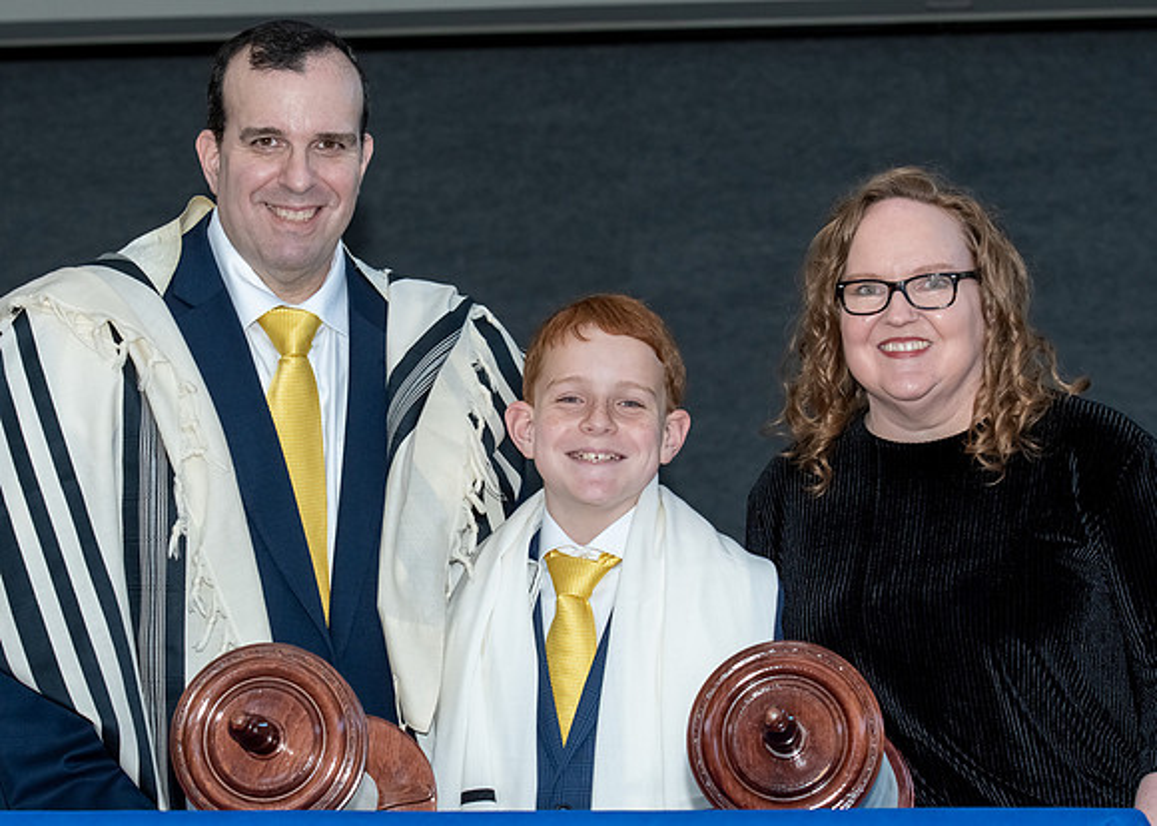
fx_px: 4806
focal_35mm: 146
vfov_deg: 9.8
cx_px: 498
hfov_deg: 13.7
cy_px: 445
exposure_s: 1/250
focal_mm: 82
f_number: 7.1
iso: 500
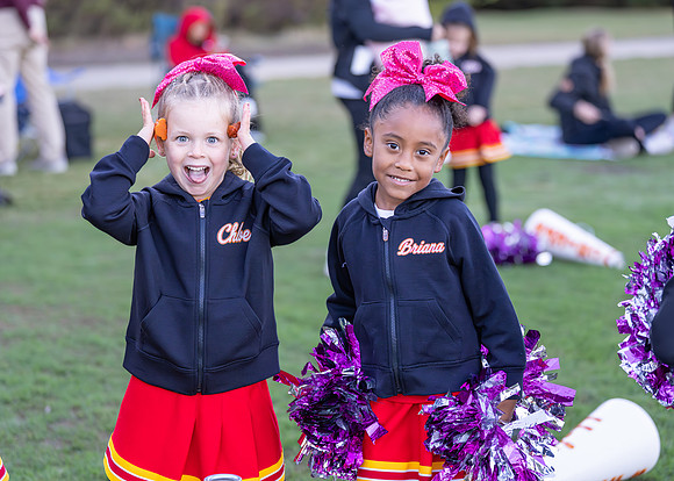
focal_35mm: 96
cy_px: 235
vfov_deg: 15.0
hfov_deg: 20.8
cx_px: 309
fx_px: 1832
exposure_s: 1/1600
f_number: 2.8
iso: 1600
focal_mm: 88
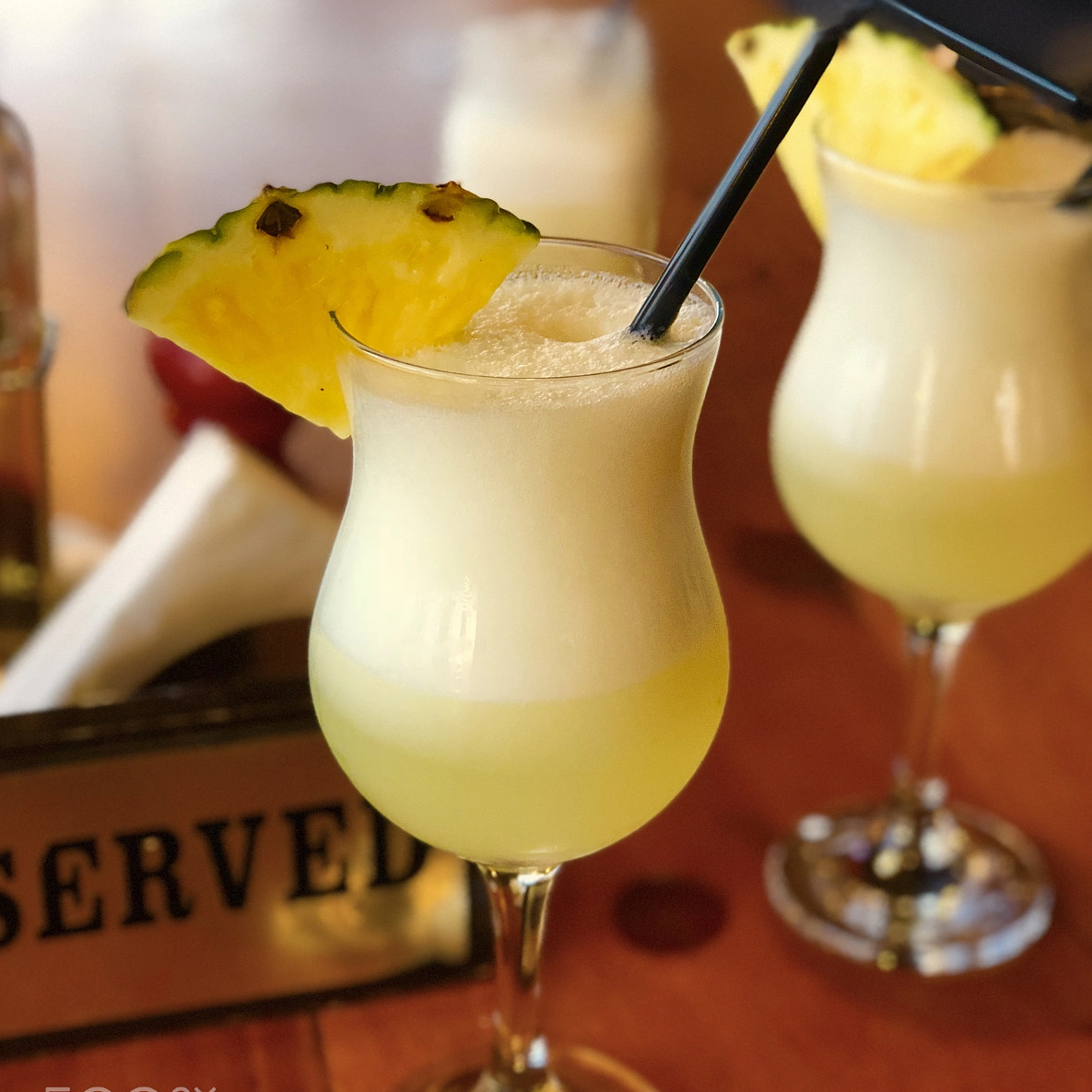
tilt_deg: -26.7
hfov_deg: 25.4
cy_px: 492
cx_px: 540
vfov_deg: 25.3
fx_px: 2427
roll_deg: -0.9
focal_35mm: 68
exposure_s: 1/50
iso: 400
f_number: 2.8
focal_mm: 6.6
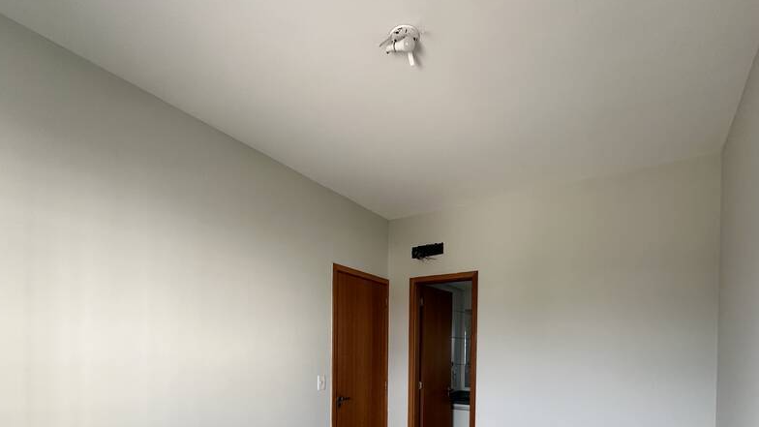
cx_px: 384
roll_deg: -1.9
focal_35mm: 21
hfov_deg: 83.8
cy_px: 362
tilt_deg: +1.0
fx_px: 423
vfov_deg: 49.3
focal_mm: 2.22
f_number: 2.2
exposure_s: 1/99
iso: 125
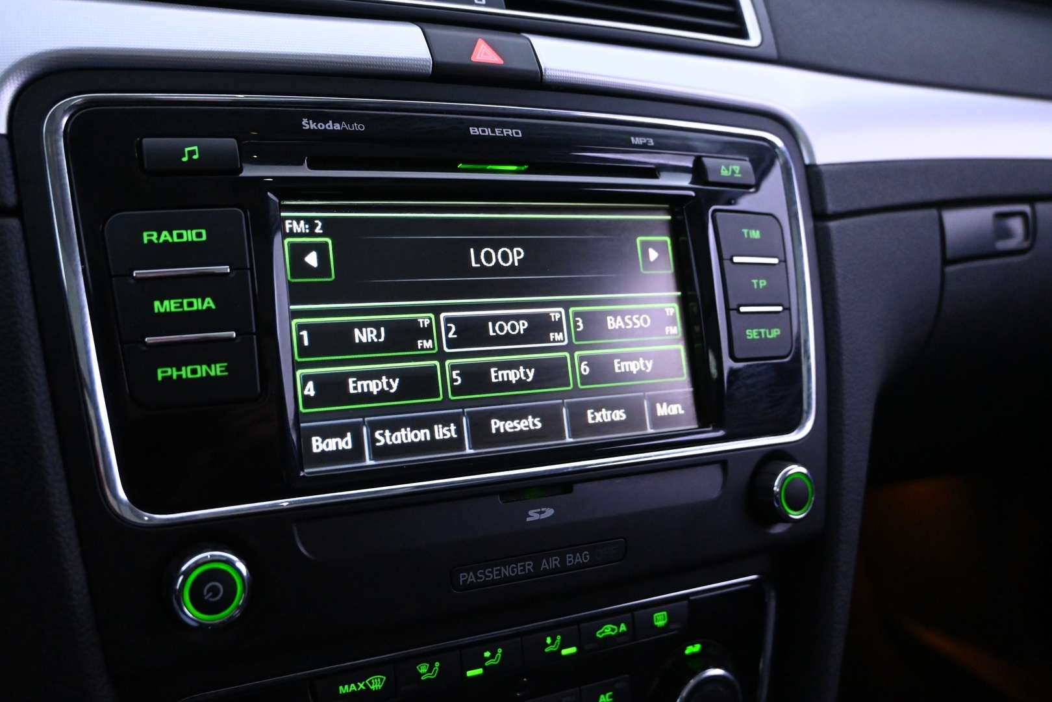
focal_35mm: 32
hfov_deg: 58.3
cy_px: 351
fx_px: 942
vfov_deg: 40.8
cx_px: 526
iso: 3600
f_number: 4
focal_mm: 21.5
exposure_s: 1/30
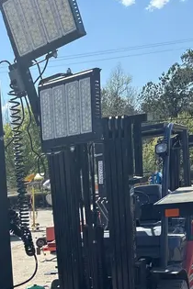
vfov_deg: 29.5
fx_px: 507
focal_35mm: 63
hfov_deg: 20.3
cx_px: -35
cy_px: 298
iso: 50
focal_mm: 5.96
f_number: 1.6
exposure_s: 1/2538
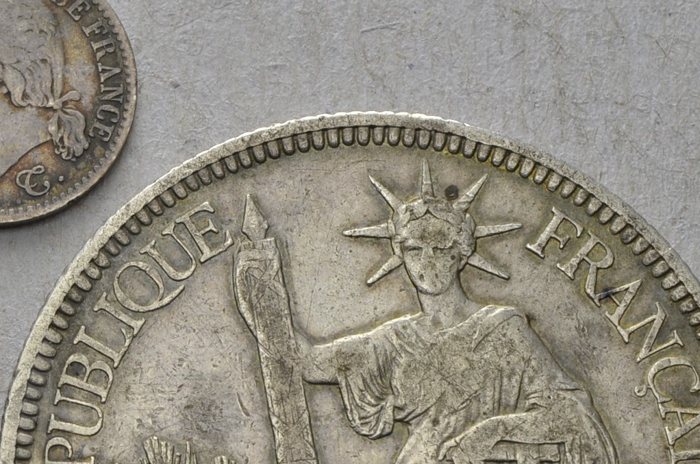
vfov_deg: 7.3
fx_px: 3648
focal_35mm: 188
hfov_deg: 10.8
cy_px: 415
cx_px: -26
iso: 400
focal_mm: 52
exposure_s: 1/250
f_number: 14
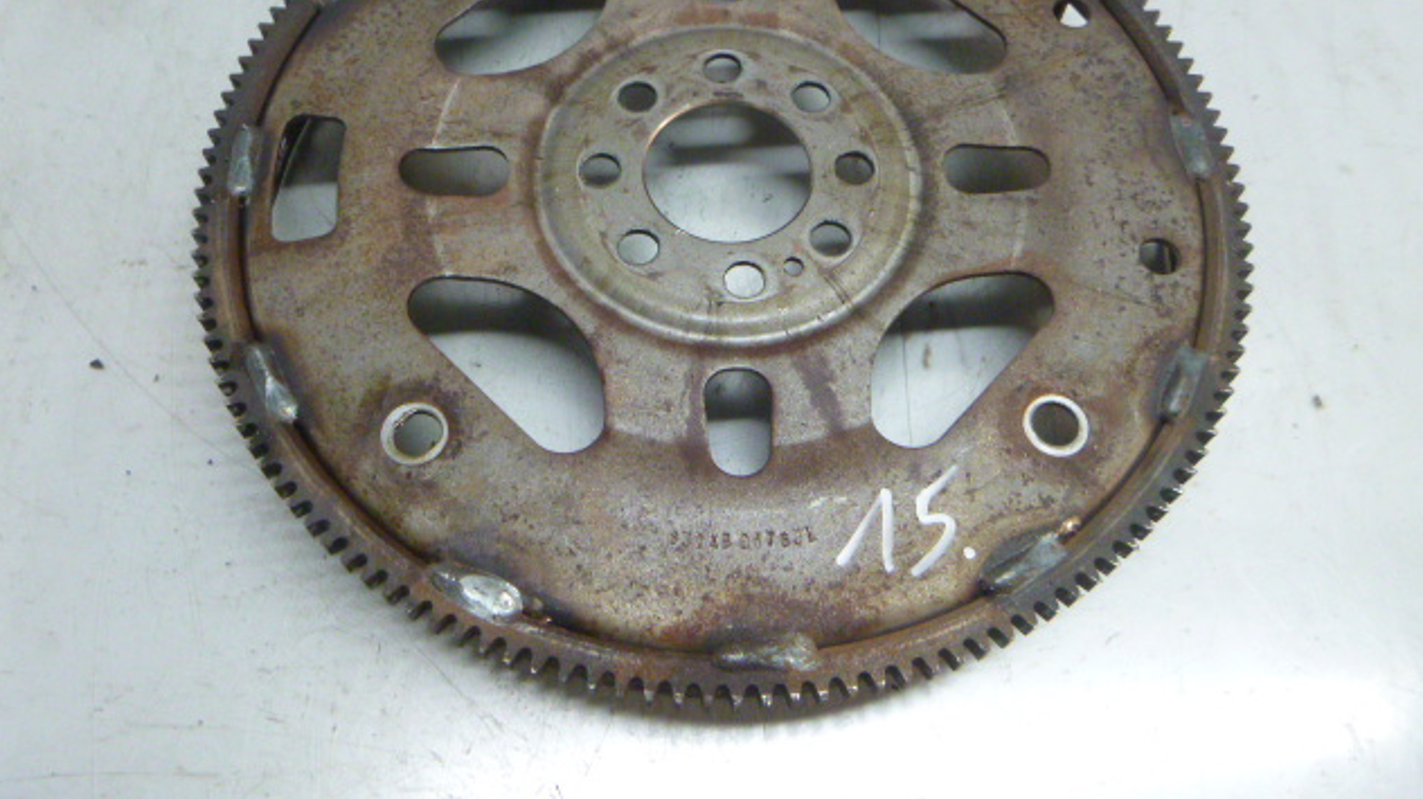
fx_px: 1207
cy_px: 295
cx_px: 709
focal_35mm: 32
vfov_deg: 36.4
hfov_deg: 61.0
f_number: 4.1
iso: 400
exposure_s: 1/25
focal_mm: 5.2
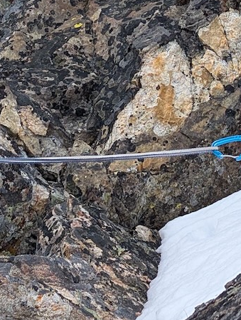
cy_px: -124
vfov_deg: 12.2
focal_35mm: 156
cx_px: 223
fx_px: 1444
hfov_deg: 9.5
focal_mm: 6.9
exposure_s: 1/377
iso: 23
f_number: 1.68
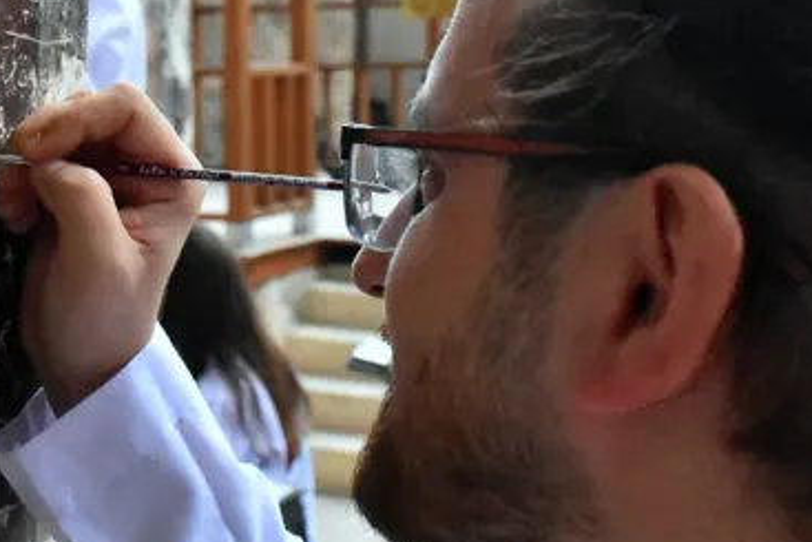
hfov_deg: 27.9
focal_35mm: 72
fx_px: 1625
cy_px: 92
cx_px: 274
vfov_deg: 18.7
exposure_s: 1/3200
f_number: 5
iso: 4000
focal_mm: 20
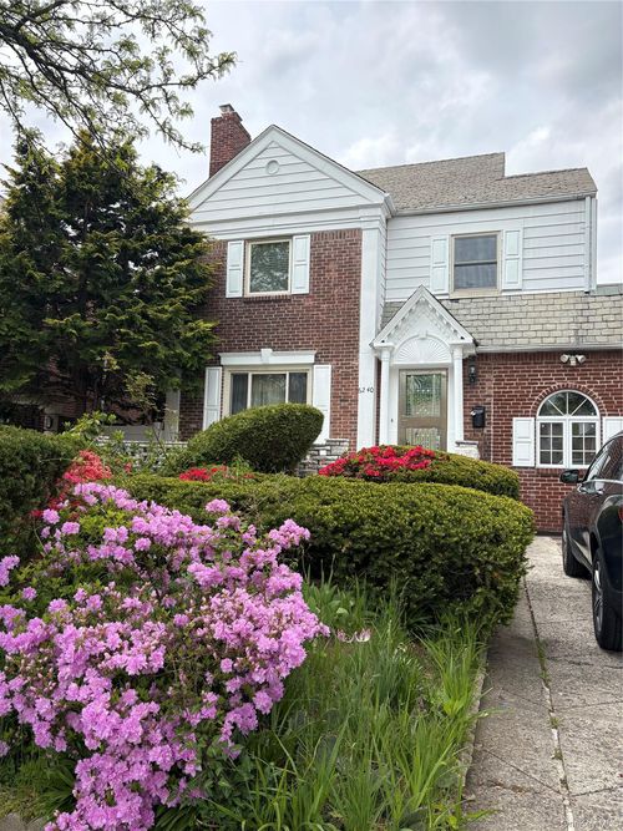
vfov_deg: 67.3
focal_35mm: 26
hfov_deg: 53.0
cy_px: 416
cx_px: 312
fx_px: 624
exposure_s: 1/2747
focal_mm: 5.96
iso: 64
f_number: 1.6
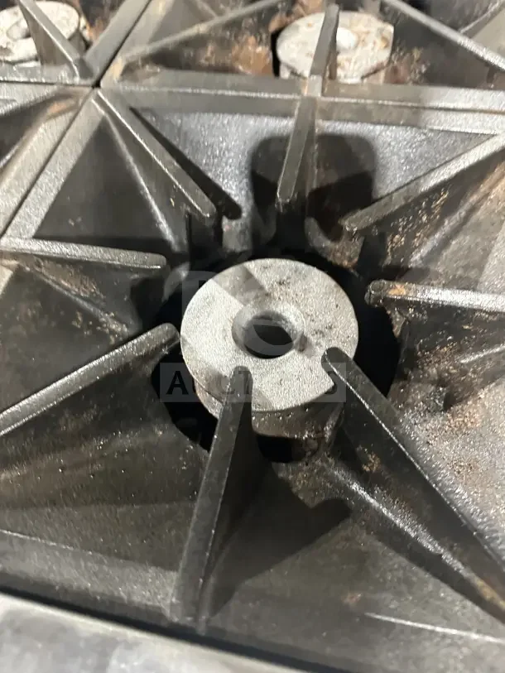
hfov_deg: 56.8
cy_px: 336
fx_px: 467
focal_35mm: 24
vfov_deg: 71.6
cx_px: 252
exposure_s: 1/44
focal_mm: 6.86
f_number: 1.78
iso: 1000
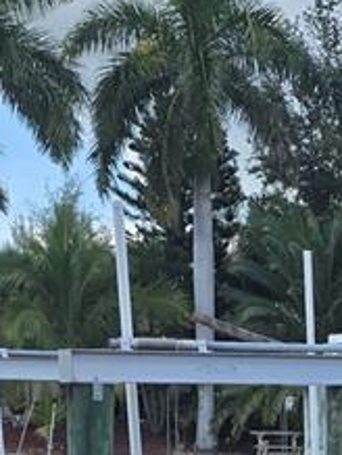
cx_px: 450
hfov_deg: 13.2
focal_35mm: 108
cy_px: 624
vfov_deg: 16.9
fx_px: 1420
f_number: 1.7
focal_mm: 6.3
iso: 12
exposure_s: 1/508
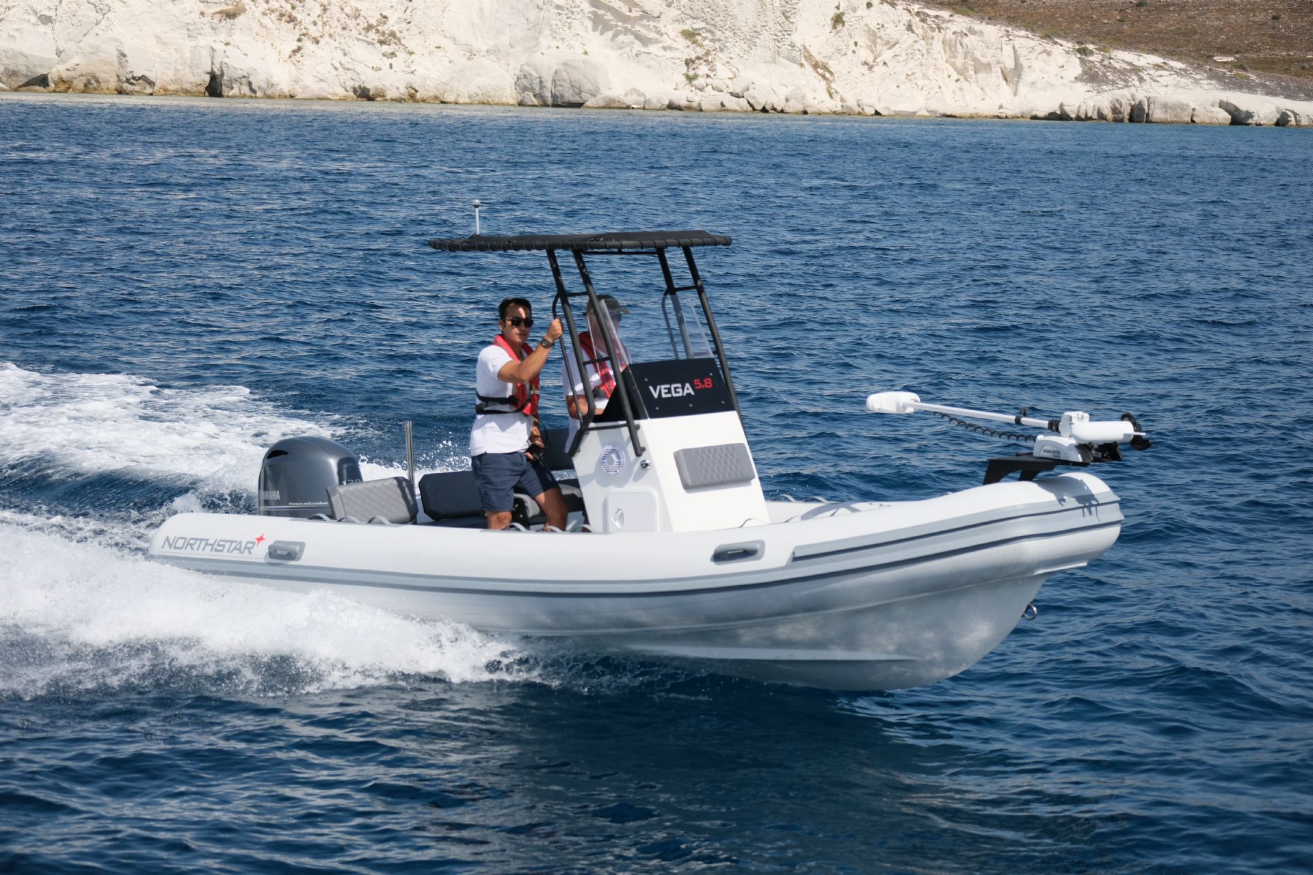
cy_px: 438
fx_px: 2735
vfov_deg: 18.2
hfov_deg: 27.0
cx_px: 656
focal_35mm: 75
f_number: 3.2
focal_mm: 50
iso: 400
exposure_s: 1/5000
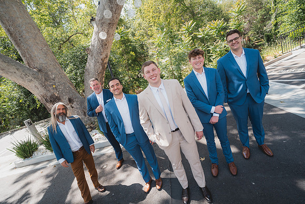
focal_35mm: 18
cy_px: 102
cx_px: 152
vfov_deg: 67.4
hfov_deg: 90.0
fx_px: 153
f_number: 3.5
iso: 200
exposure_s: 1/200
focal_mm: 18
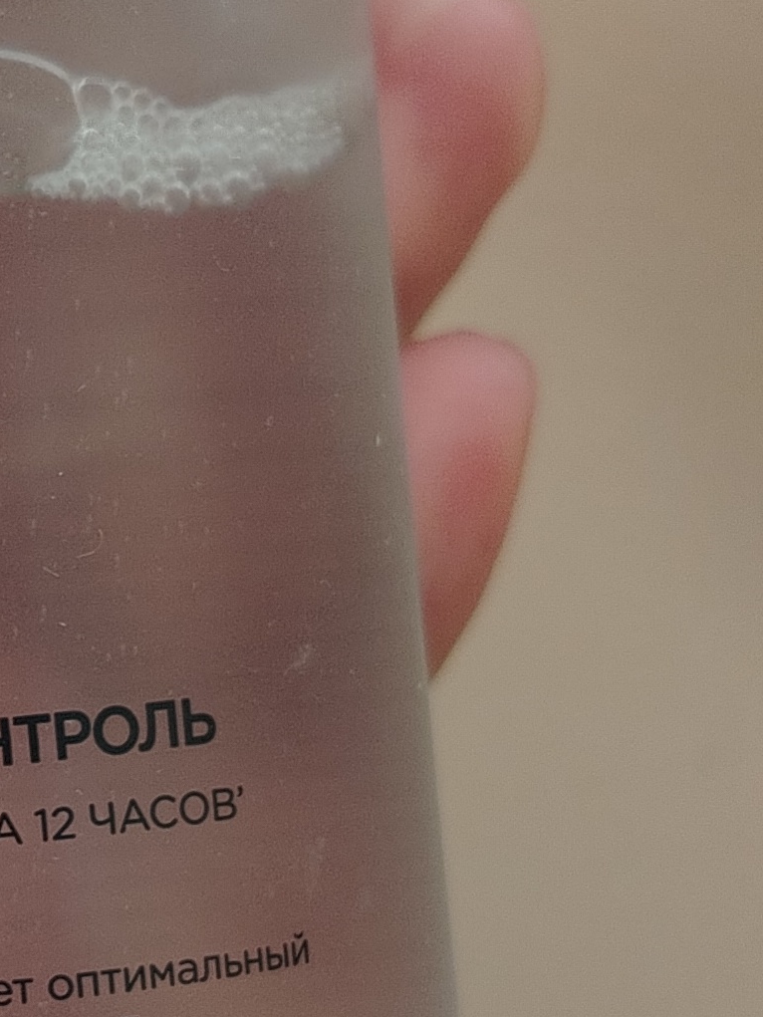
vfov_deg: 20.8
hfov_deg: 15.4
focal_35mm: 94
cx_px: -22
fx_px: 2762
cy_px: 700
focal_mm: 5.25
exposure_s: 1/50
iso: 447
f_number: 1.75
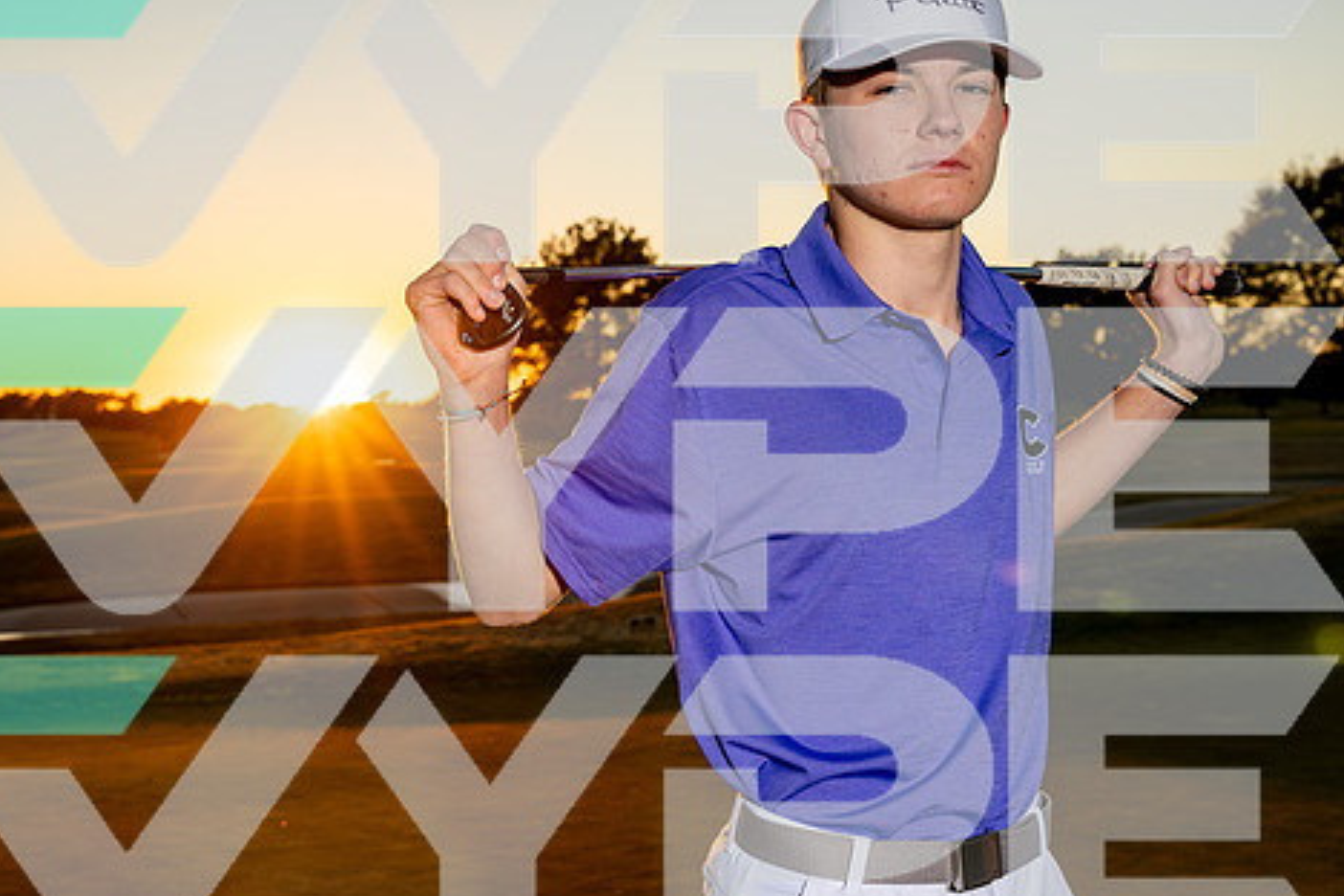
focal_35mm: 57
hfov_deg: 35.0
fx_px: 2128
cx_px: 617
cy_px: 461
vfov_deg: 23.8
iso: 160
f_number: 7.1
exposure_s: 1/250
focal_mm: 46
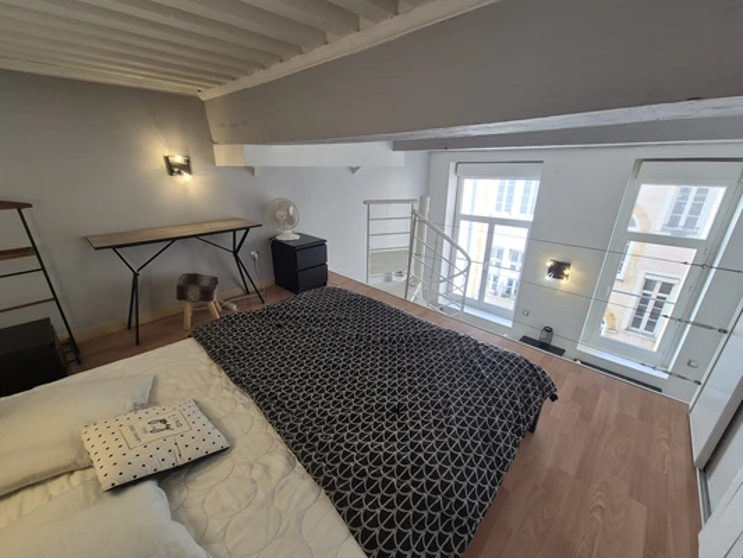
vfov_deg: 89.9
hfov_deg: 106.2
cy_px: 279
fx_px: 279
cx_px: 372
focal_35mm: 13
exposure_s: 1/50
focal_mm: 2.2
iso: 64
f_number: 2.2
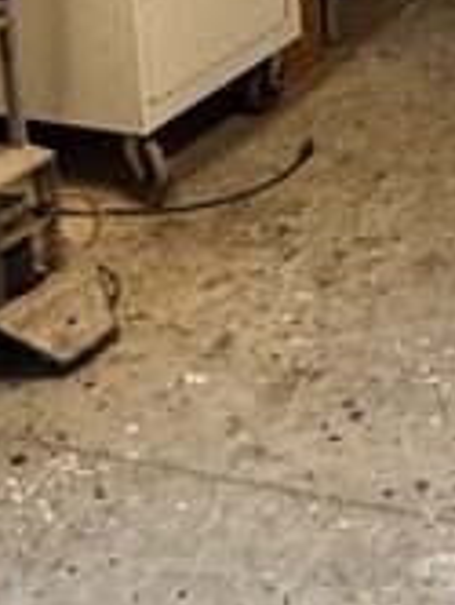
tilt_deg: -7.4
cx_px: 612
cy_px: -346
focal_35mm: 101
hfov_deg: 14.0
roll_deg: +2.3
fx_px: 1766
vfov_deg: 17.2
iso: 200
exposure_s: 1/60
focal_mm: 2.22
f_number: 2.2
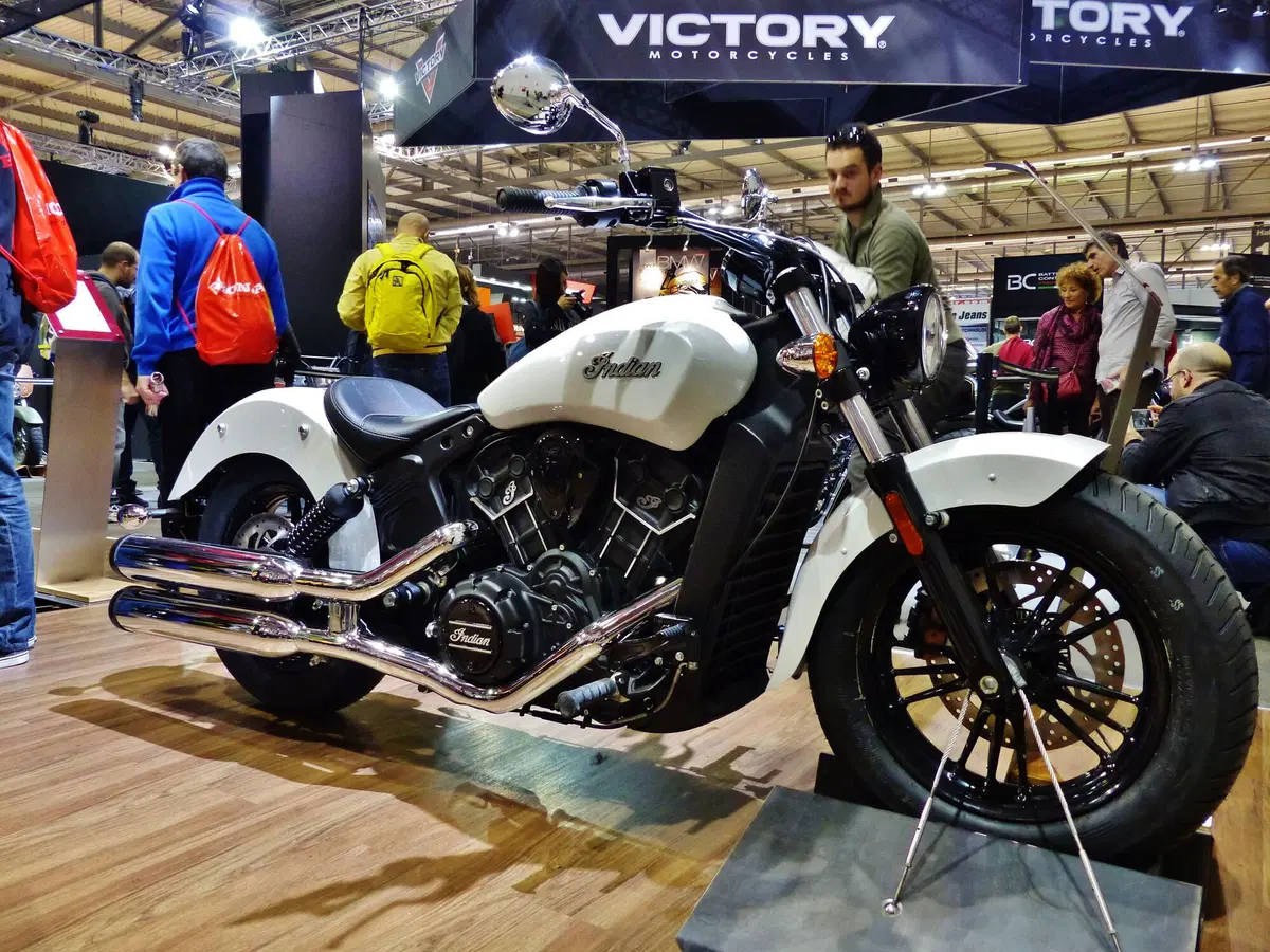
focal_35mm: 26
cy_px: 476
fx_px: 954
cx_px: 635
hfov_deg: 67.3
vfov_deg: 53.1
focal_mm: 4.7
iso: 400
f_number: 2.8
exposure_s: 1/30
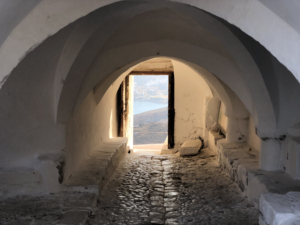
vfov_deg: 28.0
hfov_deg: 36.8
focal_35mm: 52
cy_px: 112
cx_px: 150
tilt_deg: -6.5
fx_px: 451
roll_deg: +0.7
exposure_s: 1/470
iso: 16
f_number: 2.4
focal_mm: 6
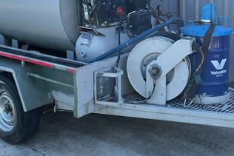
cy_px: 46
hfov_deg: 32.7
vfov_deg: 22.1
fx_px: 397
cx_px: 144
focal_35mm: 61
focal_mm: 3
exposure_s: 1/305
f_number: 1.8
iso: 16
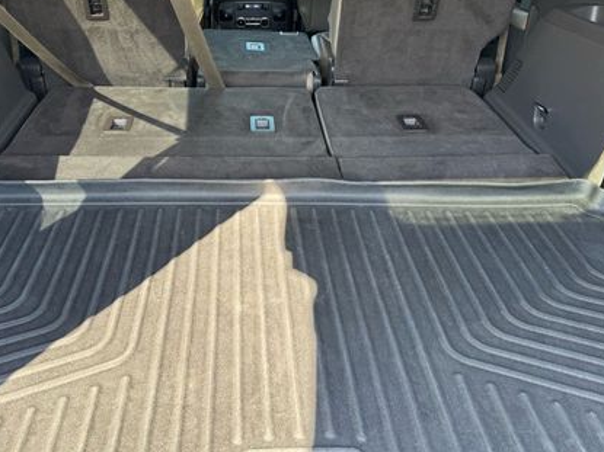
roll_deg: +1.9
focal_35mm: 37
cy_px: 176
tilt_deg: -24.6
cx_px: 250
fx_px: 645
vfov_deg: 38.5
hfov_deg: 49.9
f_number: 1.78
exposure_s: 1/121
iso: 100
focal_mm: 6.76
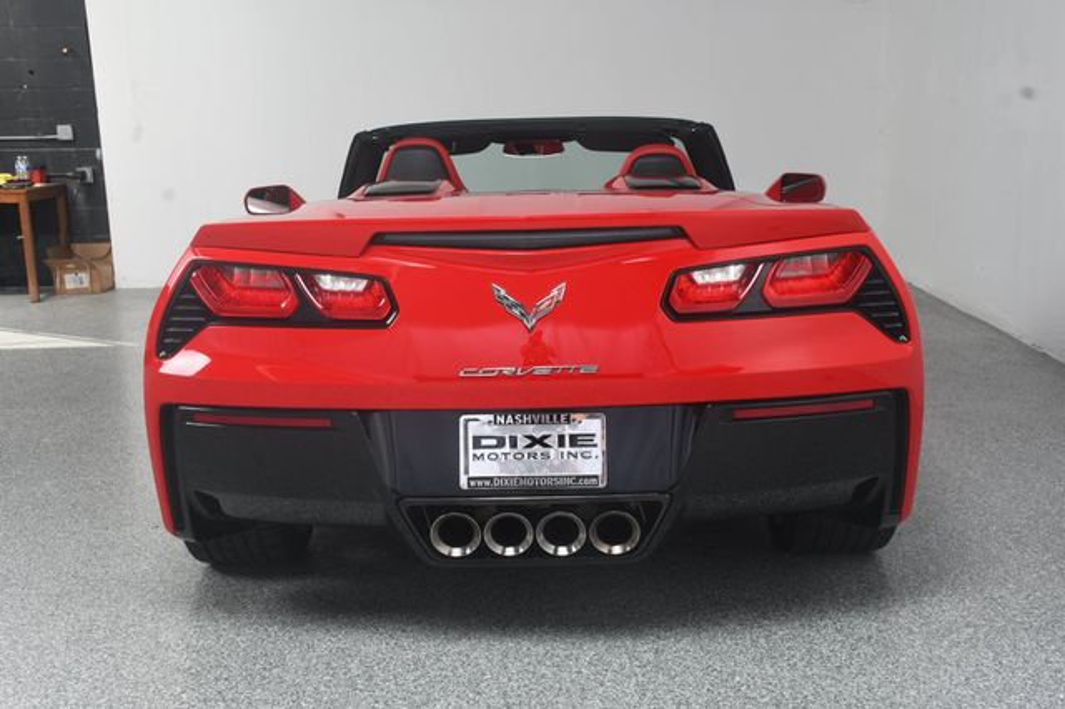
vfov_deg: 29.8
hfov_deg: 43.6
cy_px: 354
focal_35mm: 45
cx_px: 532
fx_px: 1331
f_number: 9
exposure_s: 1/160
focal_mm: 30
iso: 100
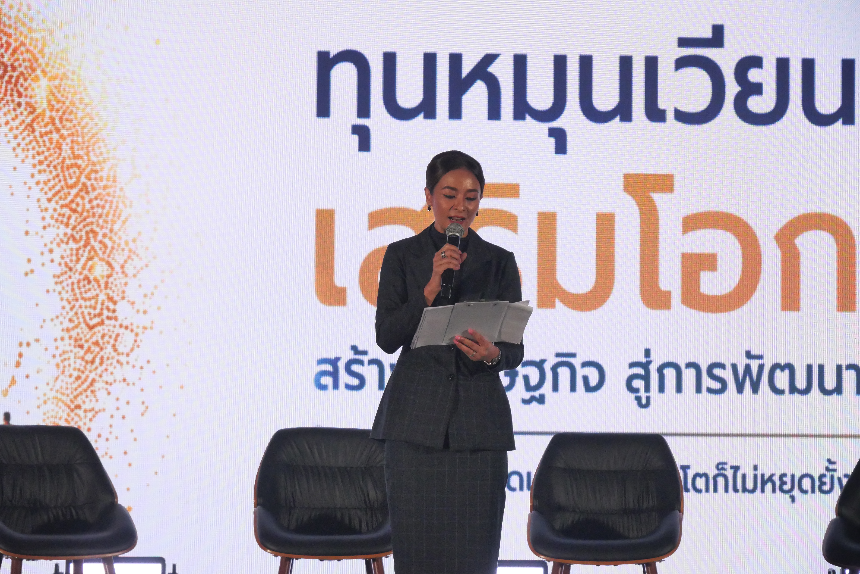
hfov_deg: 16.5
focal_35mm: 124
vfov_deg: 11.1
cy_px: 287
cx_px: 430
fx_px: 2964
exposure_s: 1/400
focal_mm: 60
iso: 3200
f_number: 5.6
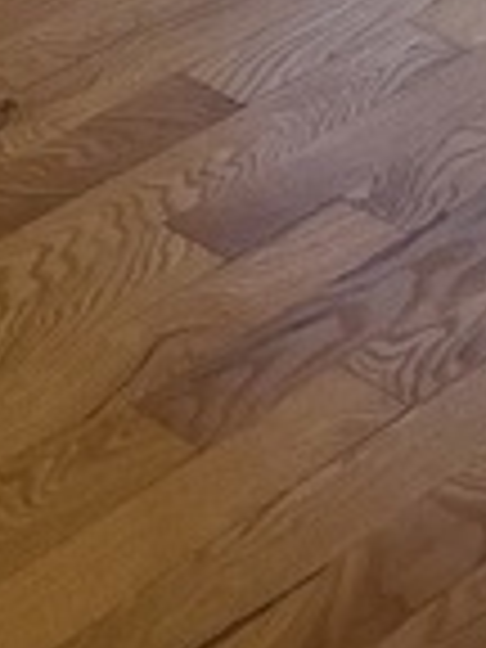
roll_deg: -2.6
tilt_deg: -6.1
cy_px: -1512
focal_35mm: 188
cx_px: -652
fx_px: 3519
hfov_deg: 7.4
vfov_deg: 8.3
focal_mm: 5.1
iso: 100
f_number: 1.6
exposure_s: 1/120
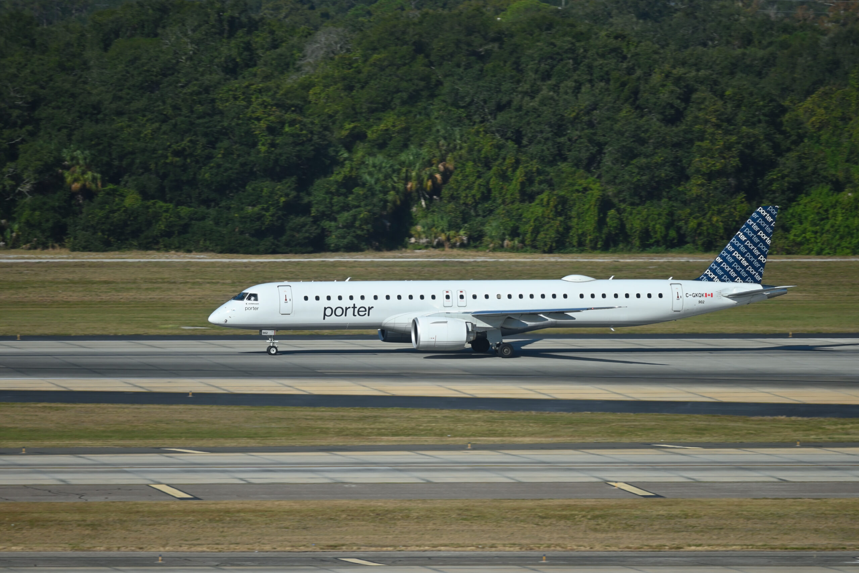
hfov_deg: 5.5
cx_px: 430
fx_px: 8948
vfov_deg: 3.7
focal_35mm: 375
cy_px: 286
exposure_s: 1/400
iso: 100
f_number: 6.3
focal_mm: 250
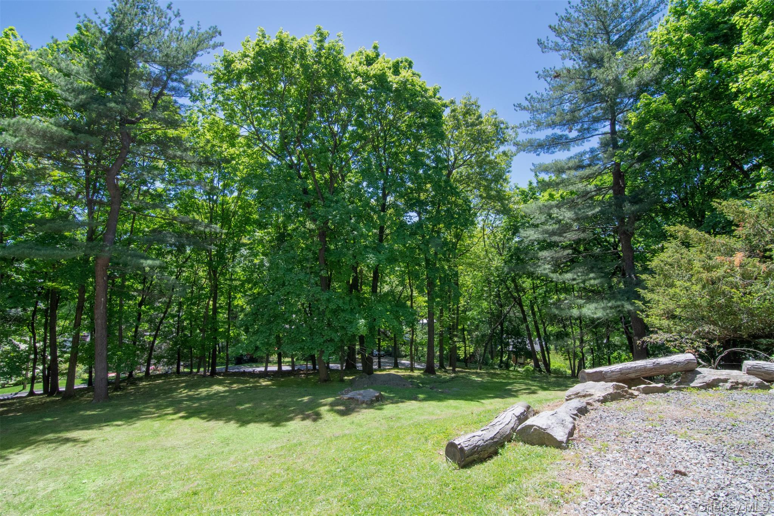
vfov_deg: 72.0
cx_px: 387
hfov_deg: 95.0
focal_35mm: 16
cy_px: 258
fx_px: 355
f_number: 14
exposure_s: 1/200
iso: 640
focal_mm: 11
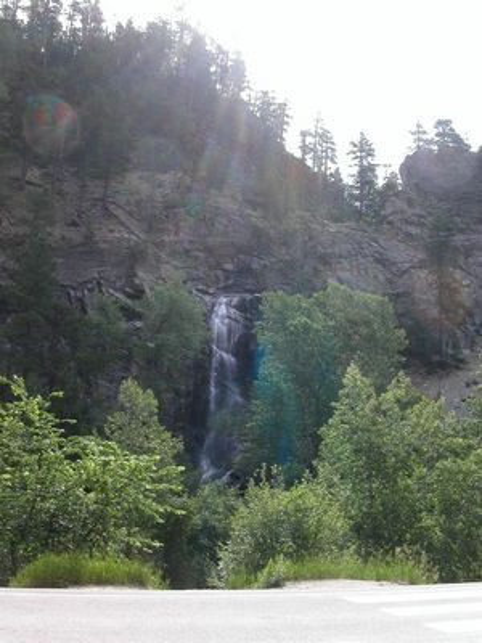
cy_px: 322
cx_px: 241
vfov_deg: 49.0
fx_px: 705
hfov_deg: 37.7
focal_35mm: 38
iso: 100
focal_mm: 7.8
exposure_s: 1/90
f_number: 8
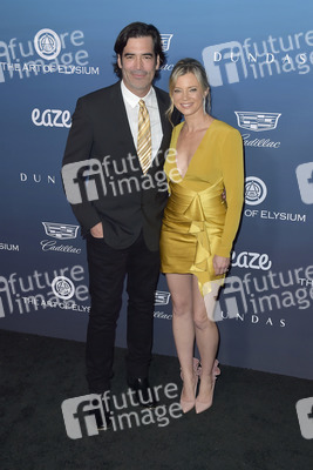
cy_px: 235
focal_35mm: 40
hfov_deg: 33.4
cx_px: 156
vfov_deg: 48.4
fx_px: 521
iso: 250
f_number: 5.6
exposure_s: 1/250
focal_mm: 40
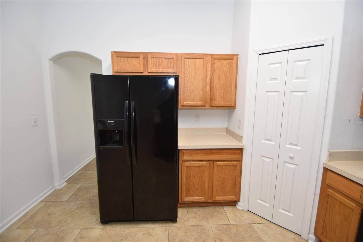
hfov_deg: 100.4
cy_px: 121
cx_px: 182
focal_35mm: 15
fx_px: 151
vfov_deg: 77.3
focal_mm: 10
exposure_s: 1/60
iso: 280
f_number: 4
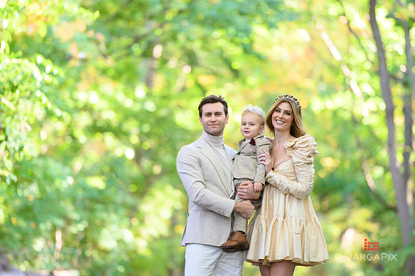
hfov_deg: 10.3
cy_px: 138
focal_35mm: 200
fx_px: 2304
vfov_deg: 6.9
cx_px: 208
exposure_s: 1/200
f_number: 3.2
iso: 1600
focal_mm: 200
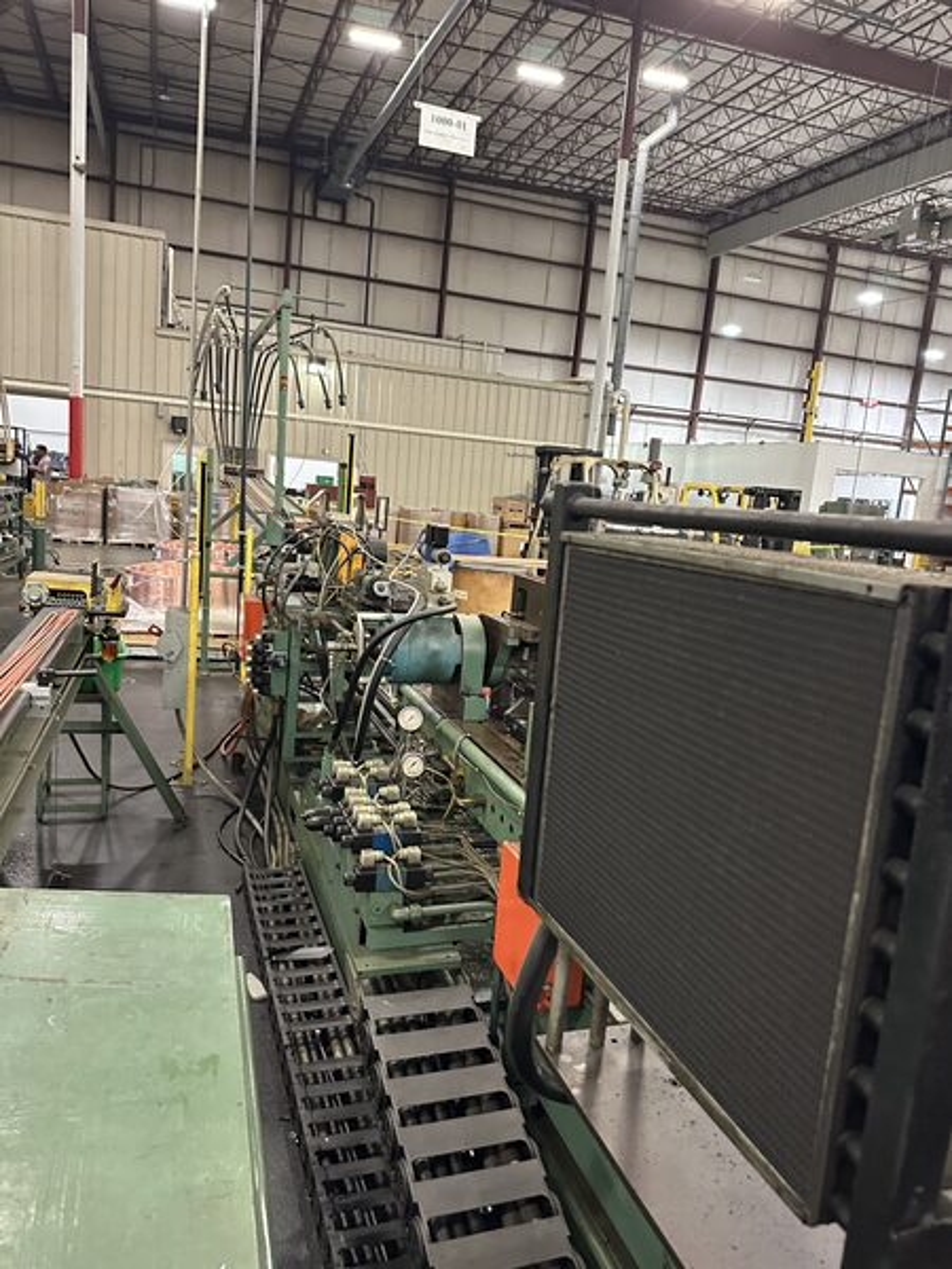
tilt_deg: -7.8
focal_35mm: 24
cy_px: 634
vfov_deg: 71.6
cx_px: 476
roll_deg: -5.3
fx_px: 880
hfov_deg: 56.8
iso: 640
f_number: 1.78
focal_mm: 6.86
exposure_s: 1/60
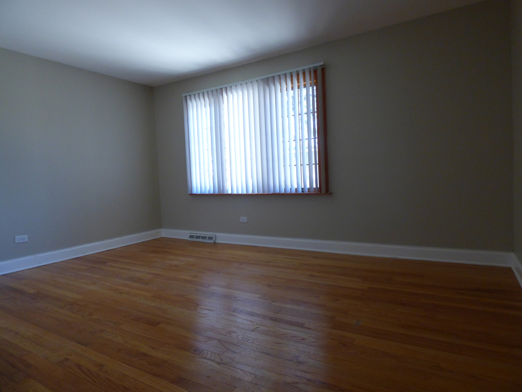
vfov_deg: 66.0
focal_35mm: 20
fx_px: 302
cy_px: 196
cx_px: 261
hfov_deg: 81.7
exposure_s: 1/60
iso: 320
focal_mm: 3.58
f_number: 2.8
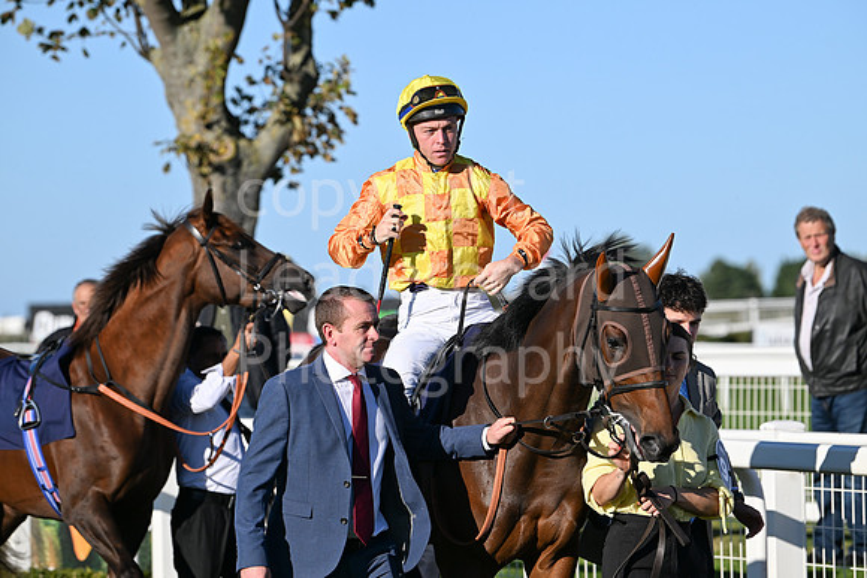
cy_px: 289
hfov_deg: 10.3
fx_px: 4818
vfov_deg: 6.9
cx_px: 434
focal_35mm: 200
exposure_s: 1/3200
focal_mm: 200
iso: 400
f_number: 5.6
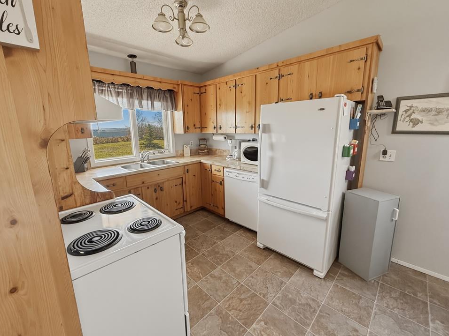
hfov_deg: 98.1
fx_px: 195
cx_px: 218
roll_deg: +1.6
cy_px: 164
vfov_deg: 81.7
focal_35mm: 15
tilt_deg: -10.4
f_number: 2.2
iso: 160
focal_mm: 2.2
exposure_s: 1/120
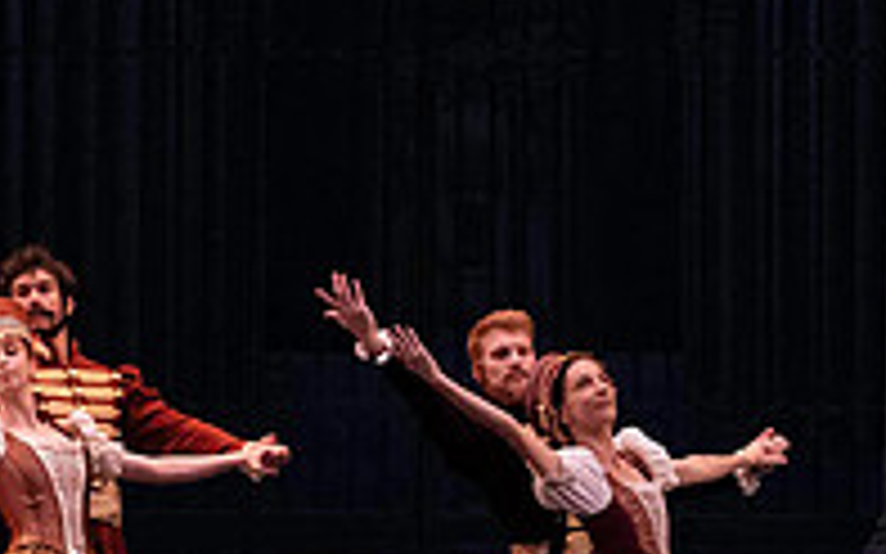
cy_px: 232
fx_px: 9221
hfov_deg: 5.5
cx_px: 135
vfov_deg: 3.4
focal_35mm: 382
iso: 12800
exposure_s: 1/400
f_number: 7.1
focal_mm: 127
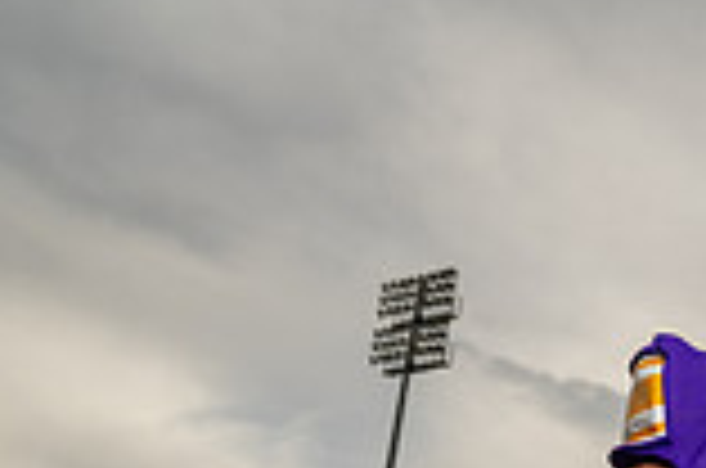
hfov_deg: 22.2
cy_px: 986
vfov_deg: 12.9
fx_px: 1742
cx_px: 670
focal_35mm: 89
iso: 100
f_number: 5.6
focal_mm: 31
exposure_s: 1/200
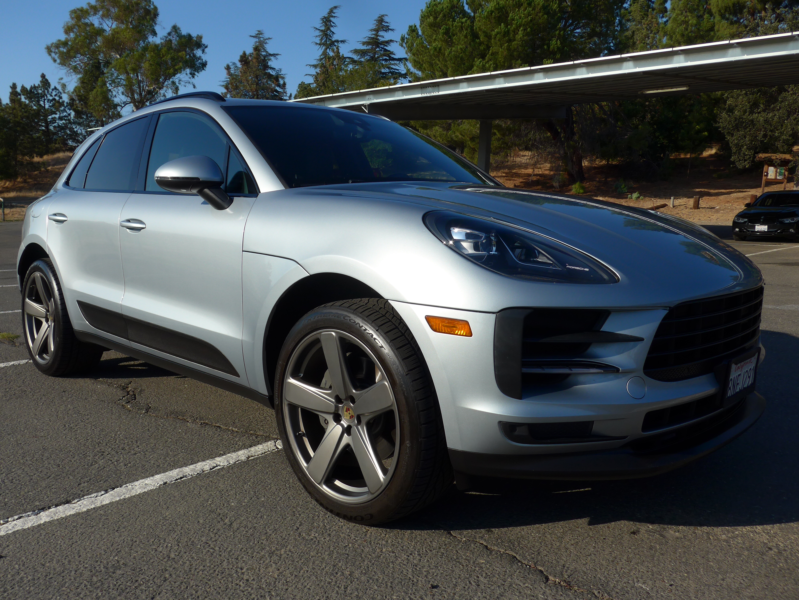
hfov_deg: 61.7
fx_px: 669
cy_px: 300
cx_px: 400
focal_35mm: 29
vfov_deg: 48.2
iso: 80
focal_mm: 6
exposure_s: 1/2000
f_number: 2.8
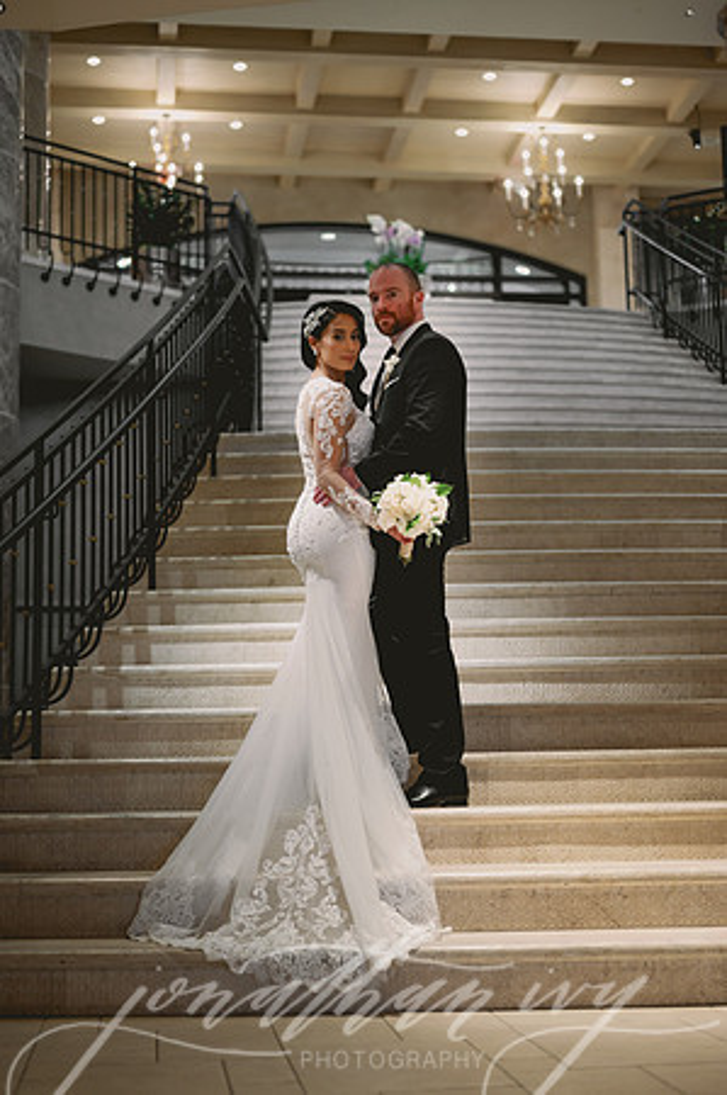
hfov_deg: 26.9
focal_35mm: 50
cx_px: 364
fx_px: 1518
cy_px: 548
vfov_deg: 39.6
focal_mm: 50
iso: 500
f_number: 1.8
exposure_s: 1/100
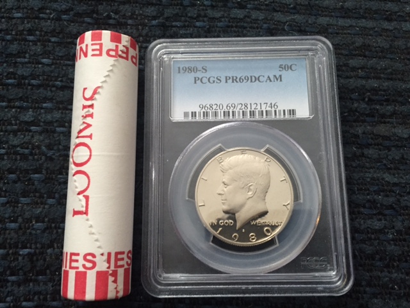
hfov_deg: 61.7
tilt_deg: -77.1
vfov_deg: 48.2
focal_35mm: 29
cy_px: 154
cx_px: 205
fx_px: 343
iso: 125
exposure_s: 1/30
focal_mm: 4.15
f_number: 2.2
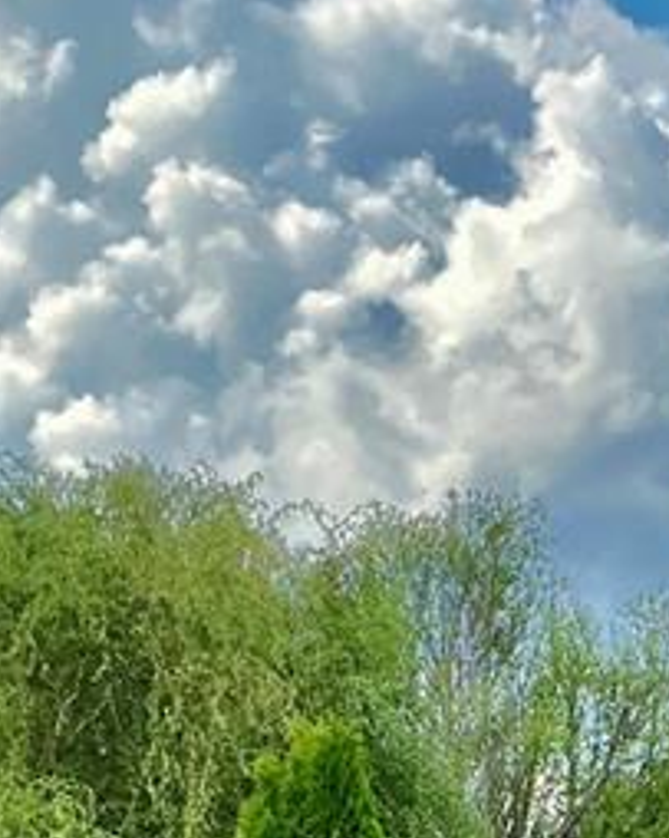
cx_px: 765
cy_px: 1158
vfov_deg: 15.8
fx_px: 2823
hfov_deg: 13.2
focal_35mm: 114
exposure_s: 1/691
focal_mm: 3
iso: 25
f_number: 1.8
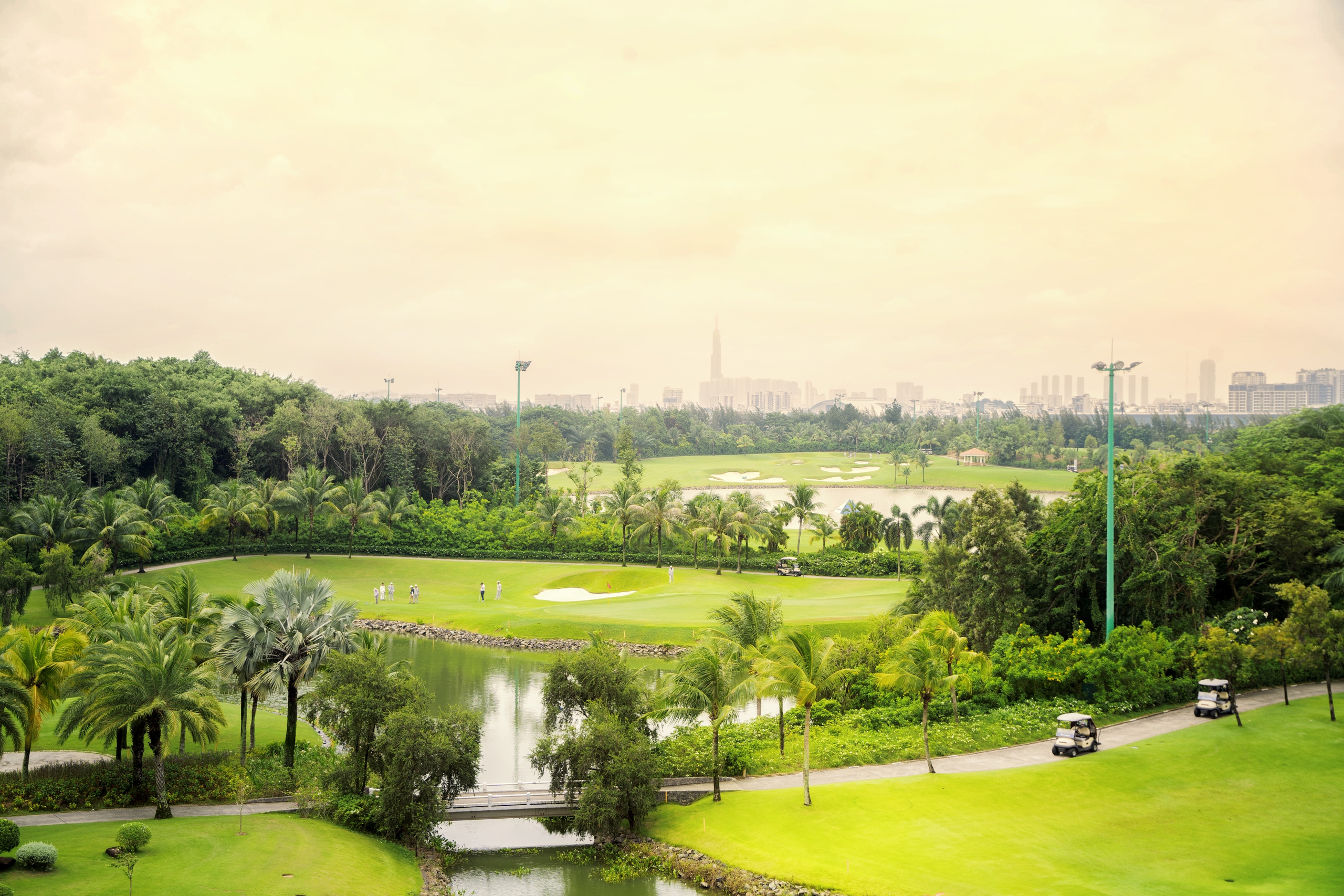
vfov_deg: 27.0
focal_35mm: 50
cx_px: 672
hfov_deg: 39.6
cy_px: 448
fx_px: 1867
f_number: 7.1
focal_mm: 50
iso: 100
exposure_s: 1/100
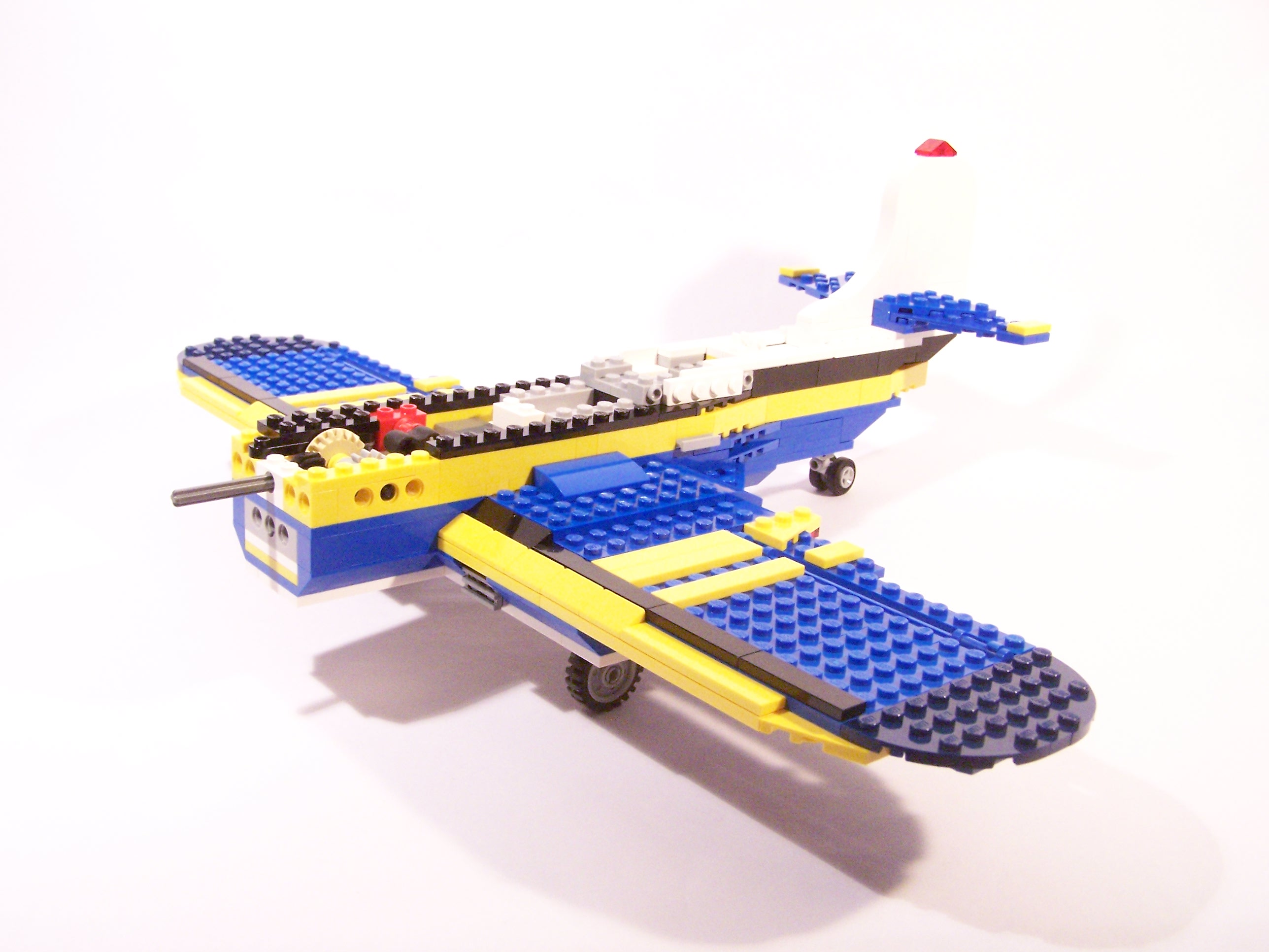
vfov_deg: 37.7
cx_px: 634
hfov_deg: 49.0
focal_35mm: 38
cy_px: 476
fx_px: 1393
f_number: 3.6
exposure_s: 1/20
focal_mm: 6.3
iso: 400
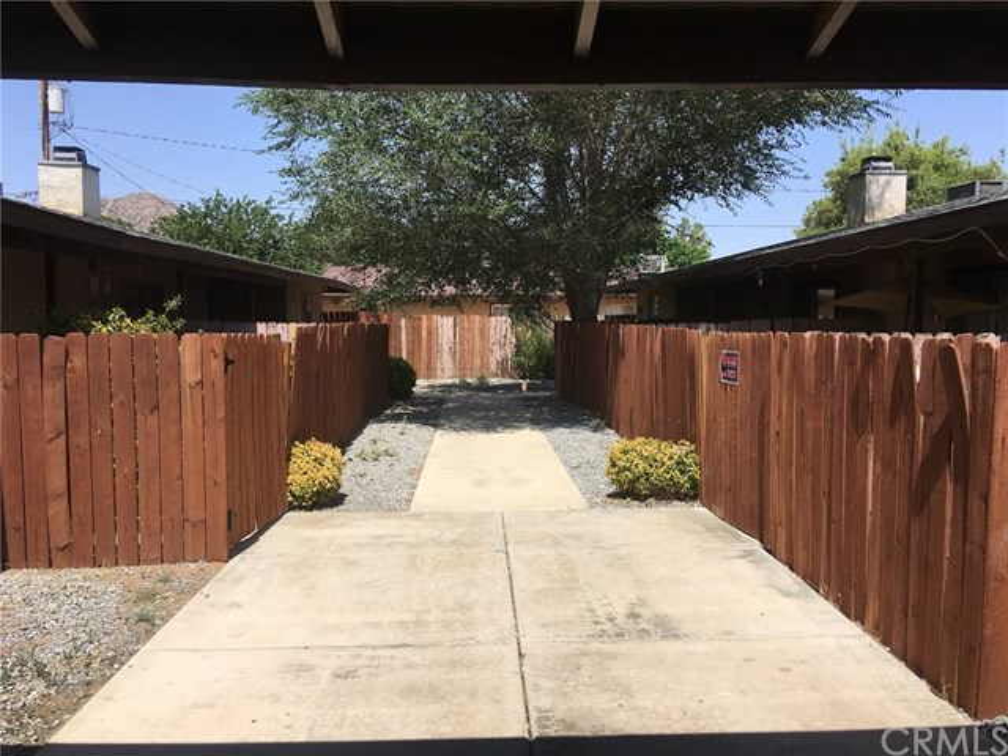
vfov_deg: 48.2
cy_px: 378
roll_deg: +0.2
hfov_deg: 61.7
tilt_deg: -3.5
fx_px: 844
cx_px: 504
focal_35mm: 29
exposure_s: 1/1748
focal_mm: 4.15
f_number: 2.2
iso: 25
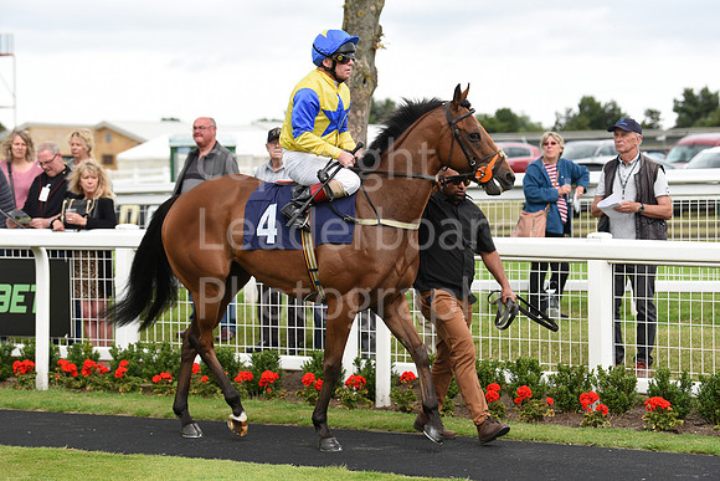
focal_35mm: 116
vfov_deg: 11.8
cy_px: 240
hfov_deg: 17.6
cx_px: 360
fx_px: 2320
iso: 800
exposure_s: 1/2500
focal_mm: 116
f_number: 4.5
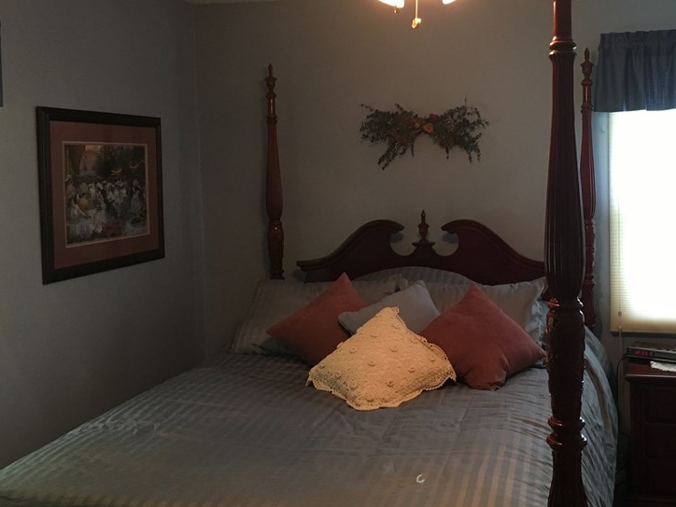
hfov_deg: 45.3
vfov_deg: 35.1
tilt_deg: -4.2
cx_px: 430
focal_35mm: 41
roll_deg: +1.1
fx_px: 801
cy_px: 212
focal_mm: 4.15
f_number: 2.2
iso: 125
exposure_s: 1/30
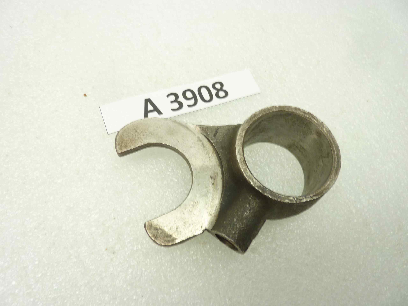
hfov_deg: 69.4
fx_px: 295
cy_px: 153
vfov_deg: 54.9
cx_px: 204
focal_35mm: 25
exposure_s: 1/15
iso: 80
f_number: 3.3
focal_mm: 4.1
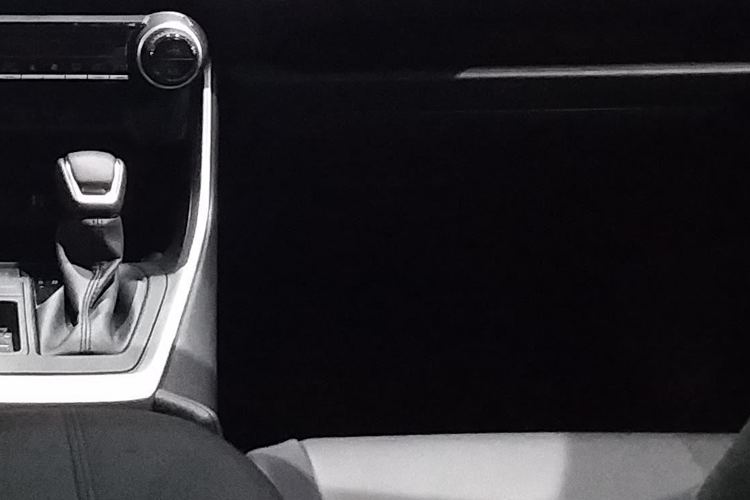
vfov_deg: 18.8
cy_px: -34
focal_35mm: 70
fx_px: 1458
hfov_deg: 27.1
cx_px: -18
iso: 400
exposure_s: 1/17
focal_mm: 2.47
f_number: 1.9
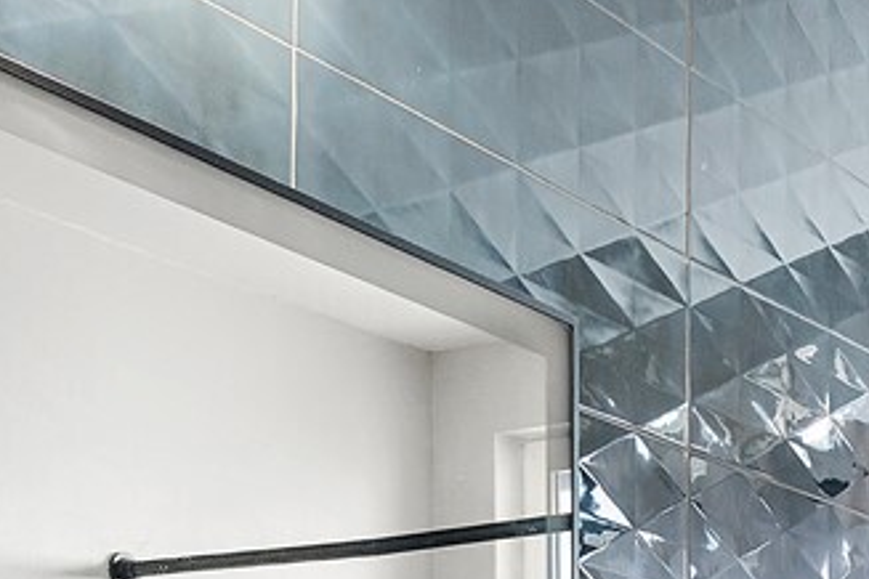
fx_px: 2003
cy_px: 1053
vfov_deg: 14.4
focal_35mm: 83
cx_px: 703
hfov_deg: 24.1
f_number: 8
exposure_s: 1/5
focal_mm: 16
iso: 320
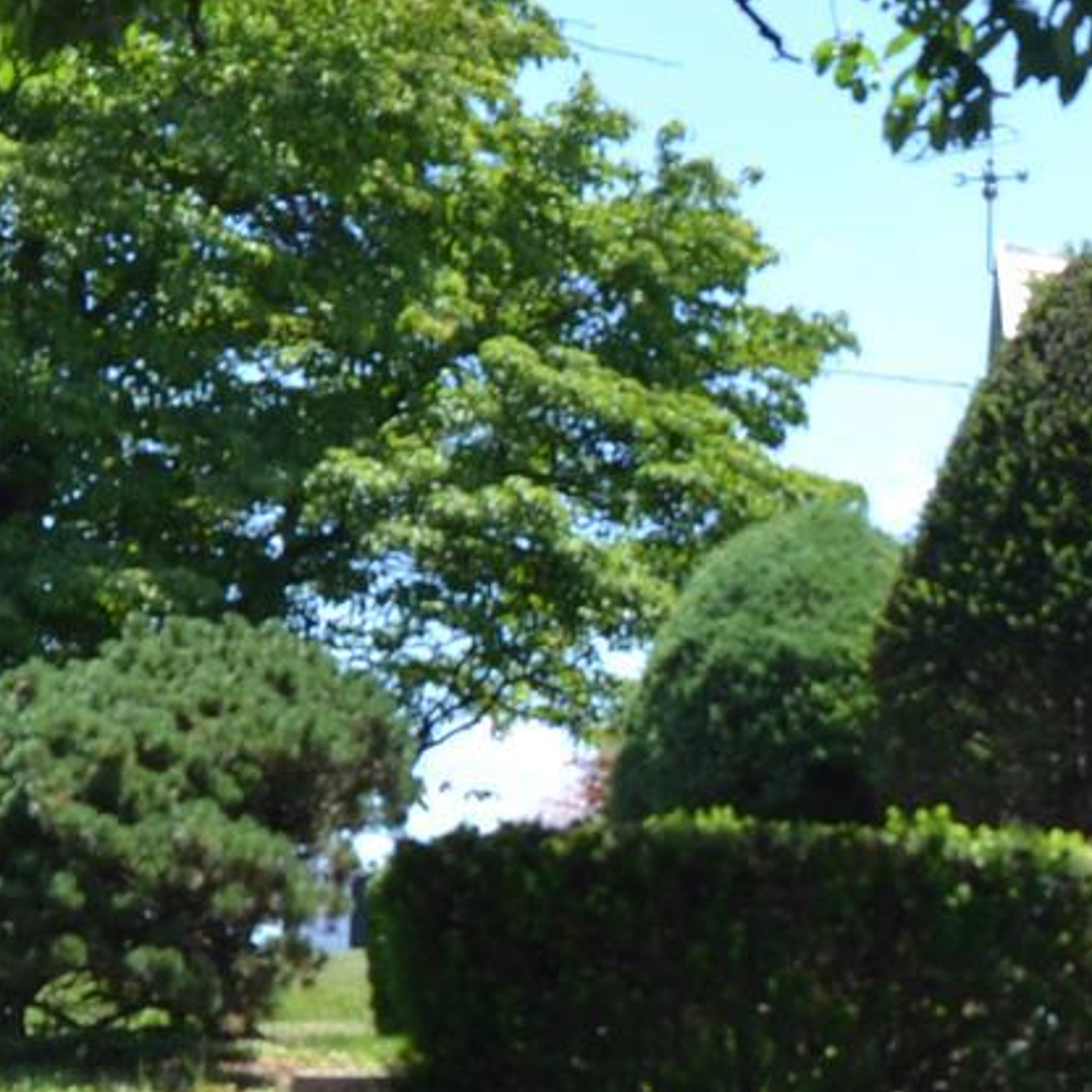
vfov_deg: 15.0
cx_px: 1735
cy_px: 1219
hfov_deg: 14.2
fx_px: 4033
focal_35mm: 113
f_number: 6.3
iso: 100
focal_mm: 18
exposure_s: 1/160
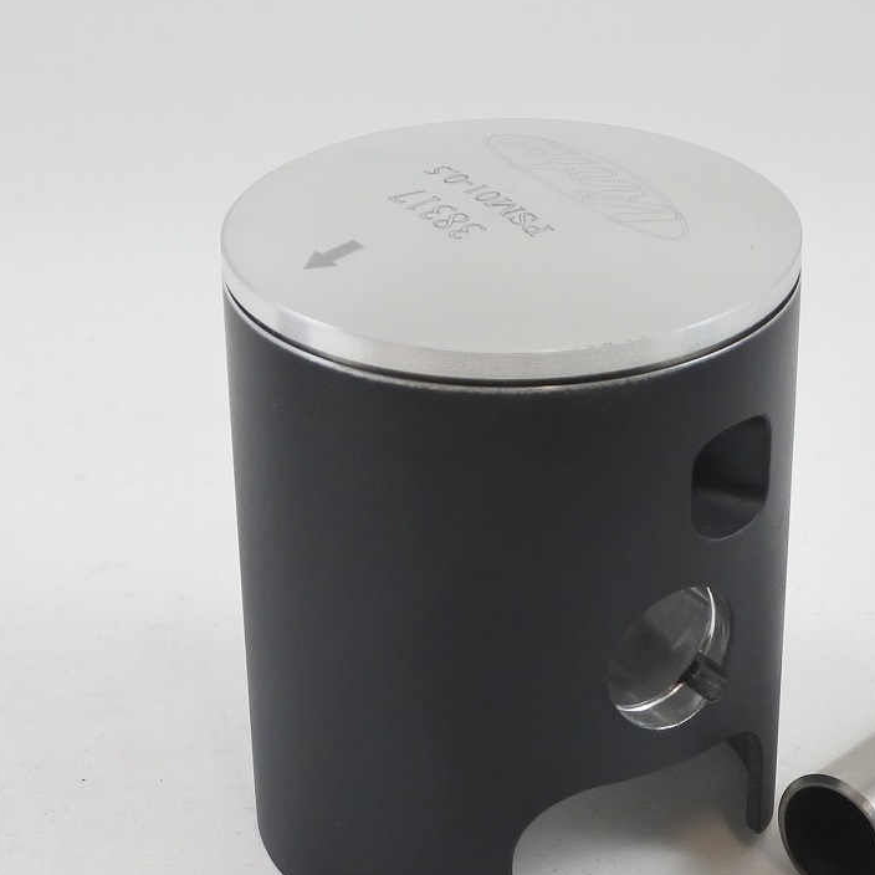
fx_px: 2059
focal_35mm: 72
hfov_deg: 24.0
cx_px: 521
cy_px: 643
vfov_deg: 23.8
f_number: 3.8
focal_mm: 12.3
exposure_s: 1/125
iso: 400
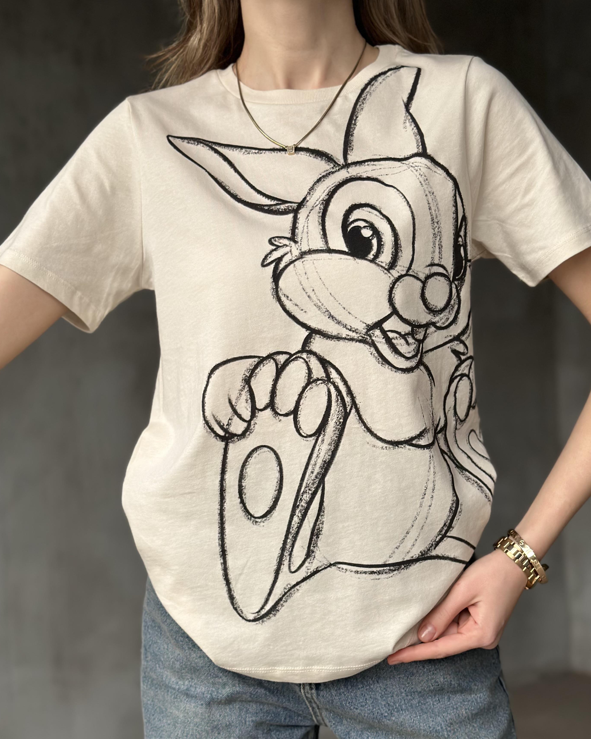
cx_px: 323
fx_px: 1203
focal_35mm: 55
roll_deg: +0.8
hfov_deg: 27.6
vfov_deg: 34.1
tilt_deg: -3.0
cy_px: 416
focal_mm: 6.86
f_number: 1.78
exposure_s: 1/99
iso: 125
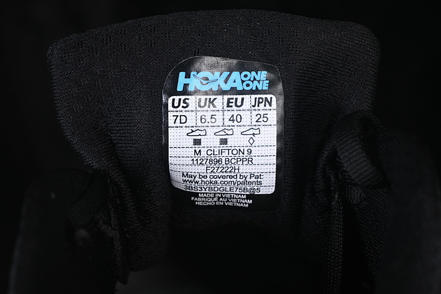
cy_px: 147
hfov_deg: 27.0
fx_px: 919
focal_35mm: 75
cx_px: 220
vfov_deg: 18.2
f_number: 6.3
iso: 160
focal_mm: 50
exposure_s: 1/50
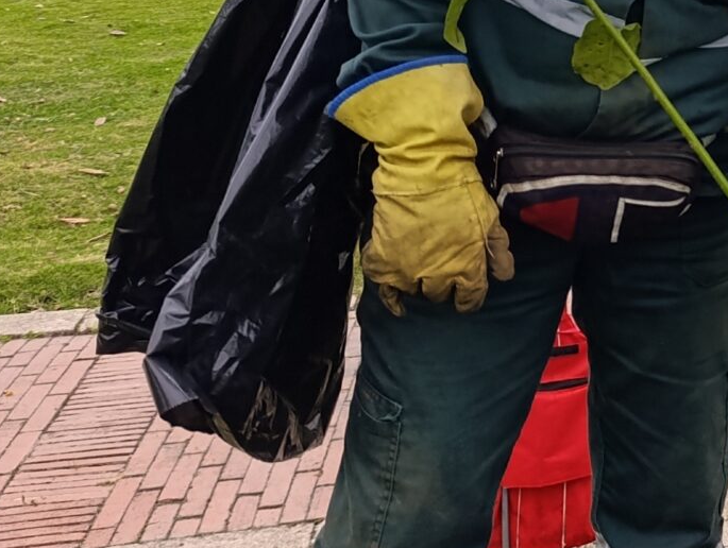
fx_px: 1811
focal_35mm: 86
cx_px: 1128
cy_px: -119
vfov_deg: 16.5
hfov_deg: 19.5
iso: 50
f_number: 1.6
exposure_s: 1/240
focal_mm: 6.14
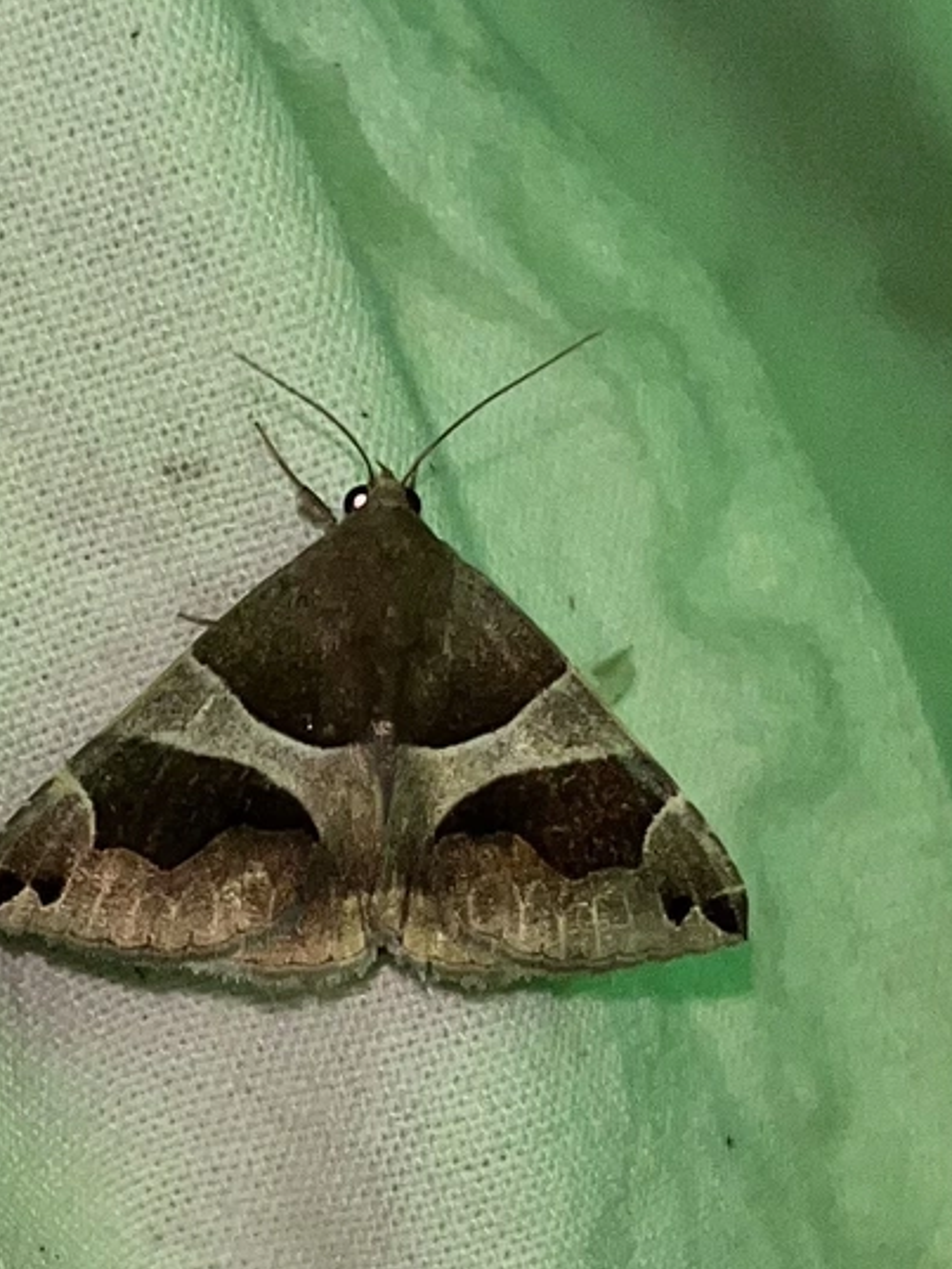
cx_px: 390
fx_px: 1136
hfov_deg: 45.3
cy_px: 749
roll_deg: +27.2
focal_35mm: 31
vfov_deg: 58.0
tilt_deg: -1.0
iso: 32
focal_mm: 5.1
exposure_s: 1/82
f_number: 1.6
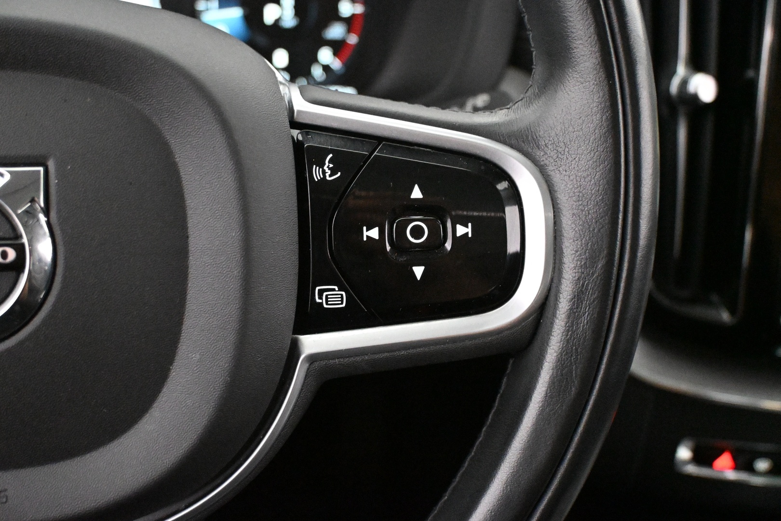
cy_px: 260
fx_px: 813
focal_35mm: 38
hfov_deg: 51.3
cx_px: 390
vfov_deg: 35.5
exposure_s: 1/60
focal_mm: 25
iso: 12800
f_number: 4.2
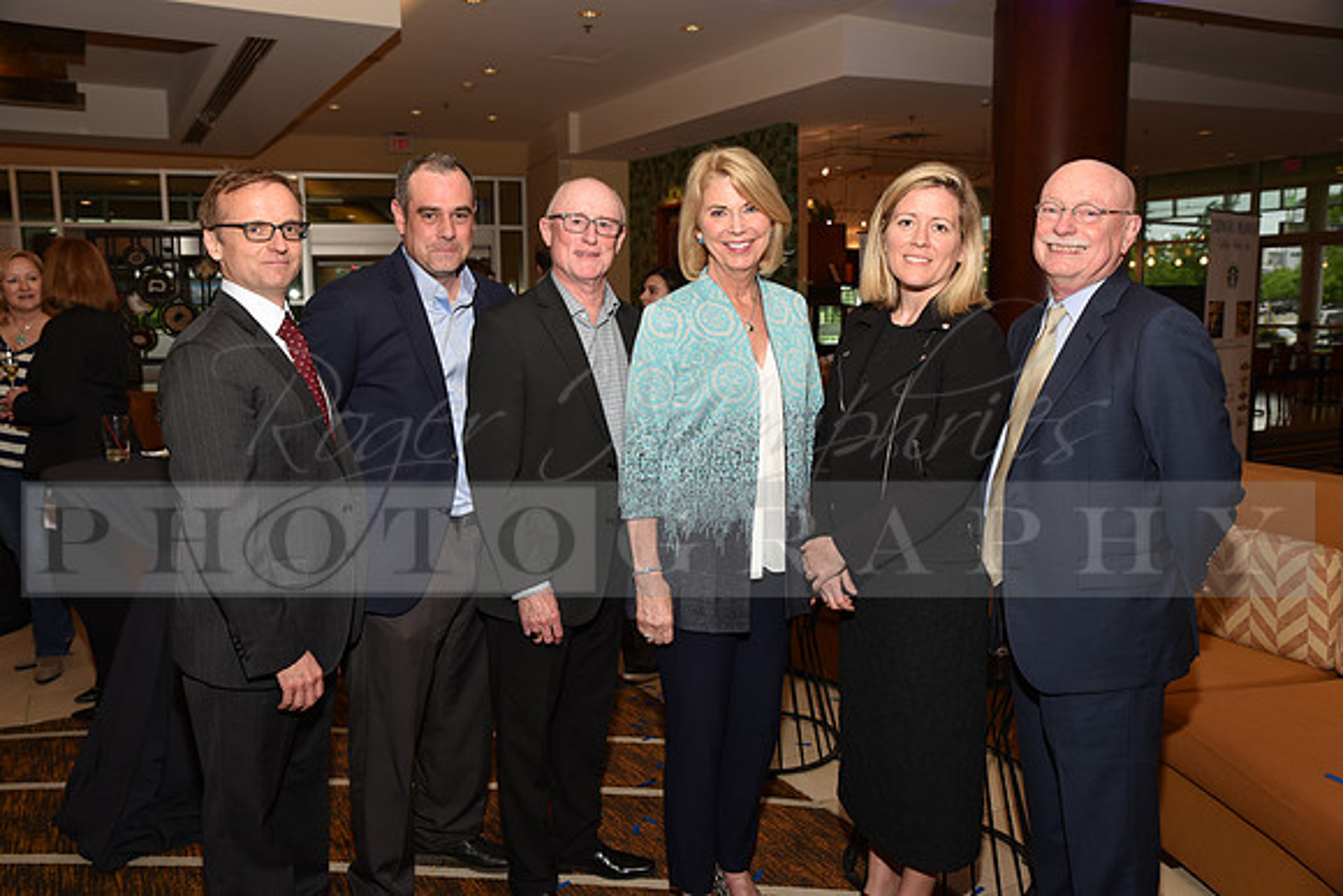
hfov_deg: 63.6
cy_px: 448
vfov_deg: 45.0
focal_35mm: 29
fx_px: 1082
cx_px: 672
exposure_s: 1/60
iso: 200
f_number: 5
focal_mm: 29
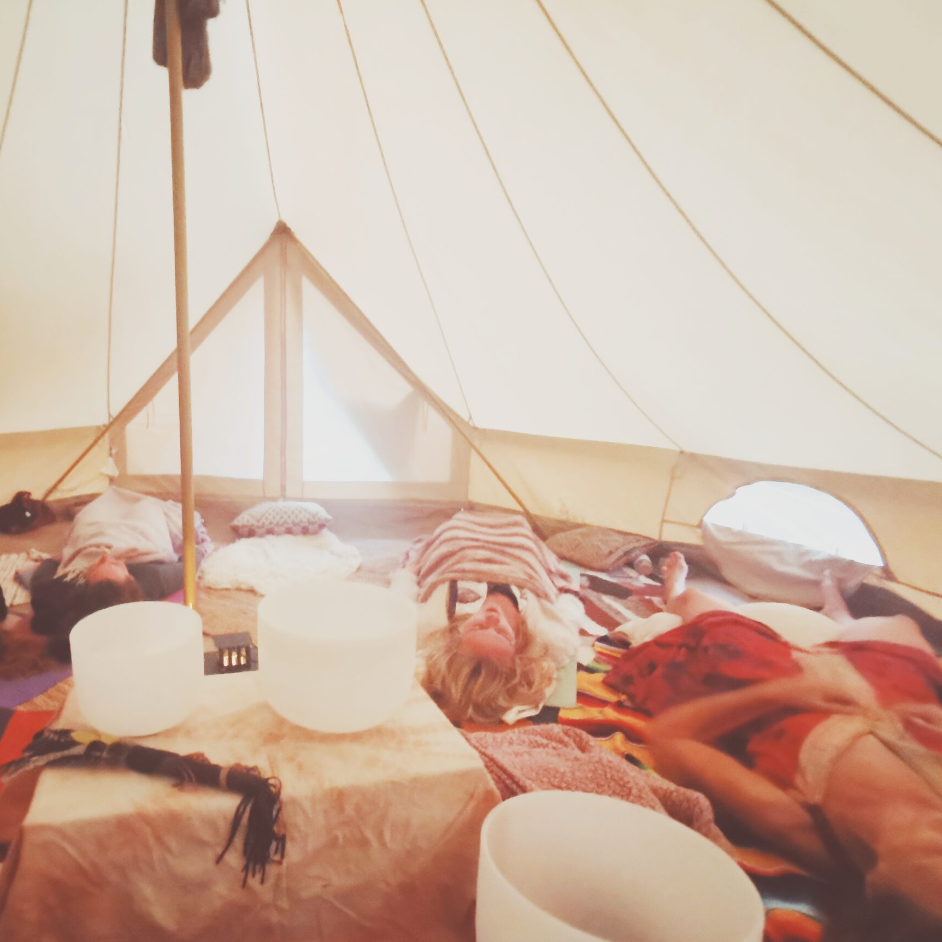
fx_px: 647
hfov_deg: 69.4
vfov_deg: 71.9
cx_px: 290
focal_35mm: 21
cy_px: 522
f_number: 2.2
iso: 1600
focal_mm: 2.35
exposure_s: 1/16.7
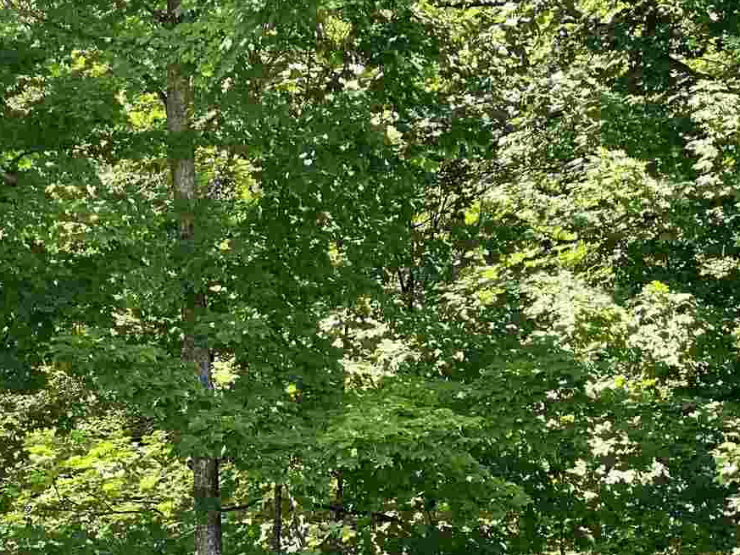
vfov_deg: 12.0
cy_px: 538
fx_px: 2608
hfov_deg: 15.9
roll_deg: +1.9
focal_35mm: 122
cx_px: 45
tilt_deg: -11.9
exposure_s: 1/237
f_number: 2
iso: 25
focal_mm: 6
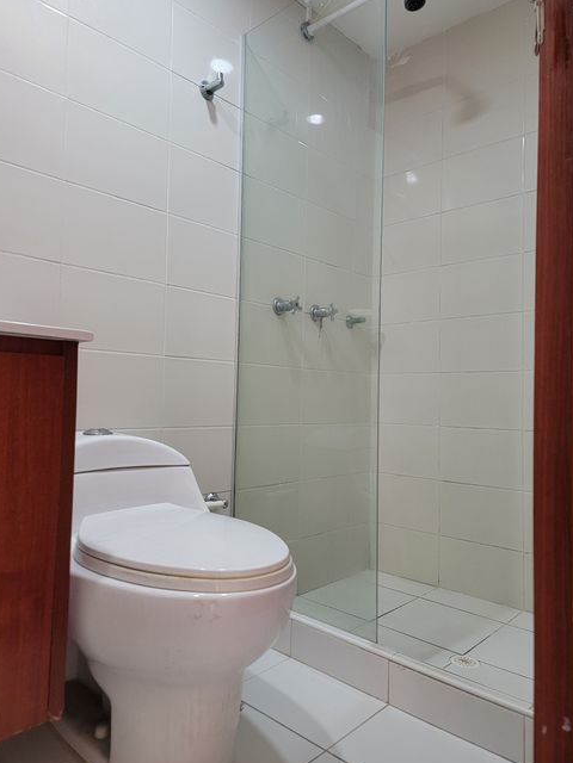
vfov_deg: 69.4
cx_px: 282
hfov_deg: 54.9
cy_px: 376
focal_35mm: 25
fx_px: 552
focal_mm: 6.7
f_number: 1.8
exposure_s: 1/60
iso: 200
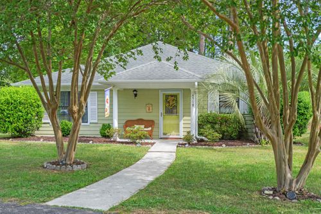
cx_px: 160
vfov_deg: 37.8
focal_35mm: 35
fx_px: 312
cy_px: 107
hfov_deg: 54.5
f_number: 4
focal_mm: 35
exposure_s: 1/60
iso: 100
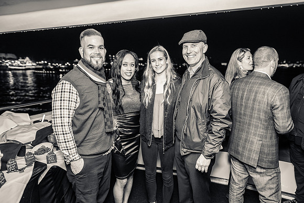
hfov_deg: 73.7
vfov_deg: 53.2
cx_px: 152
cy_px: 102
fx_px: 203
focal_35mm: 24
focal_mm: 24
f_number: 2
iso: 1000
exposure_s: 1/160
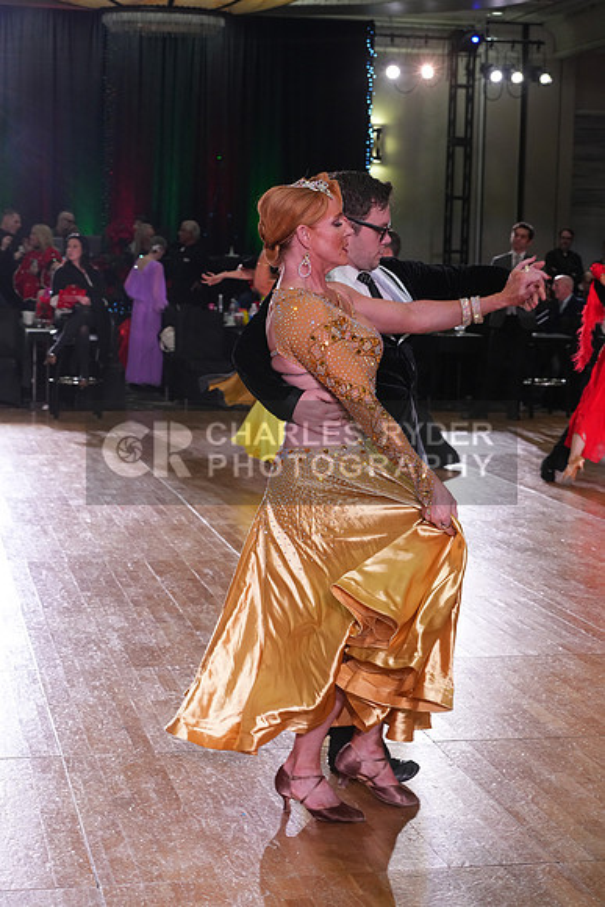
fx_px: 1763
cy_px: 454
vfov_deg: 28.8
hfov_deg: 19.5
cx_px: 302
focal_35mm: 70
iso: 3200
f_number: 7.1
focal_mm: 70
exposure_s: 1/200
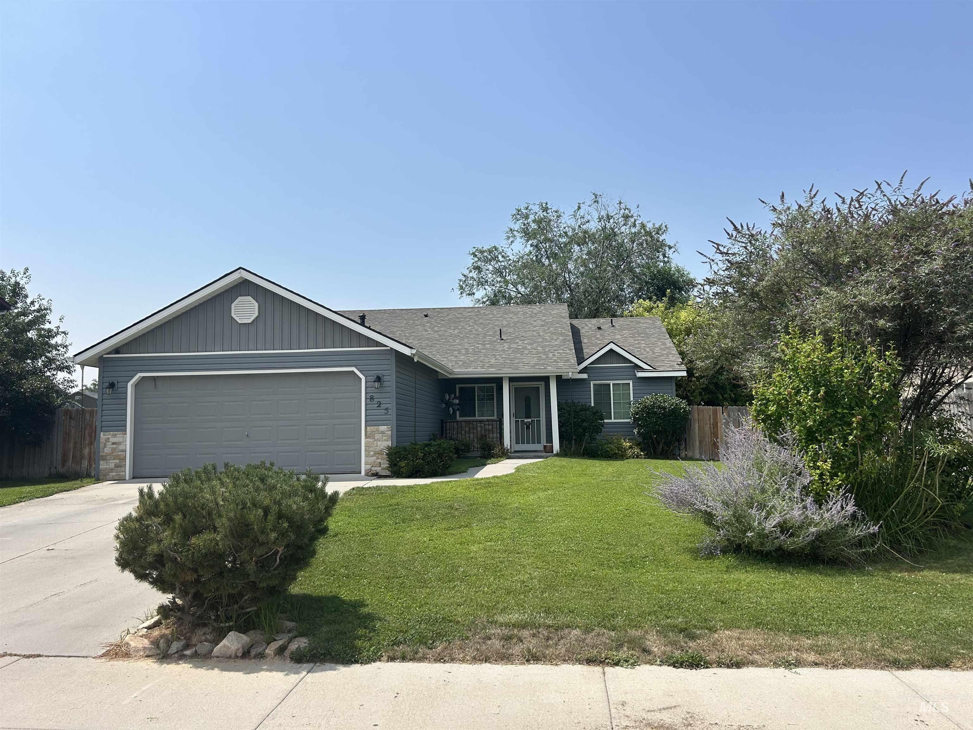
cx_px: 486
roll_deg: +0.6
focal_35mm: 26
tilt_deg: +4.7
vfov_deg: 53.1
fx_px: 731
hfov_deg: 67.3
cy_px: 365
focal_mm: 5.7
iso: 50
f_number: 1.5
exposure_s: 1/5882
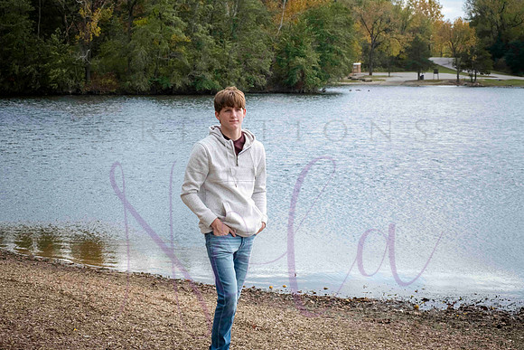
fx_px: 1165
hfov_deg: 25.4
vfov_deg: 17.1
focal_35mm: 80
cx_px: 262
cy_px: 175
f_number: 13
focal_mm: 80
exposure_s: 1/640
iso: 800
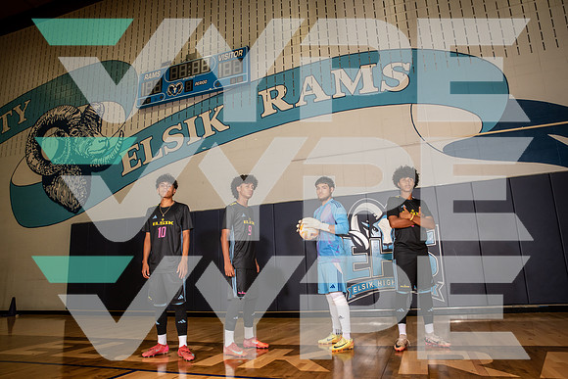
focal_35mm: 24
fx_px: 379
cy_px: 190
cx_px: 284
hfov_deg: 73.7
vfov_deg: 53.2
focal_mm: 24
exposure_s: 1/320
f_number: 6.3
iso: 800
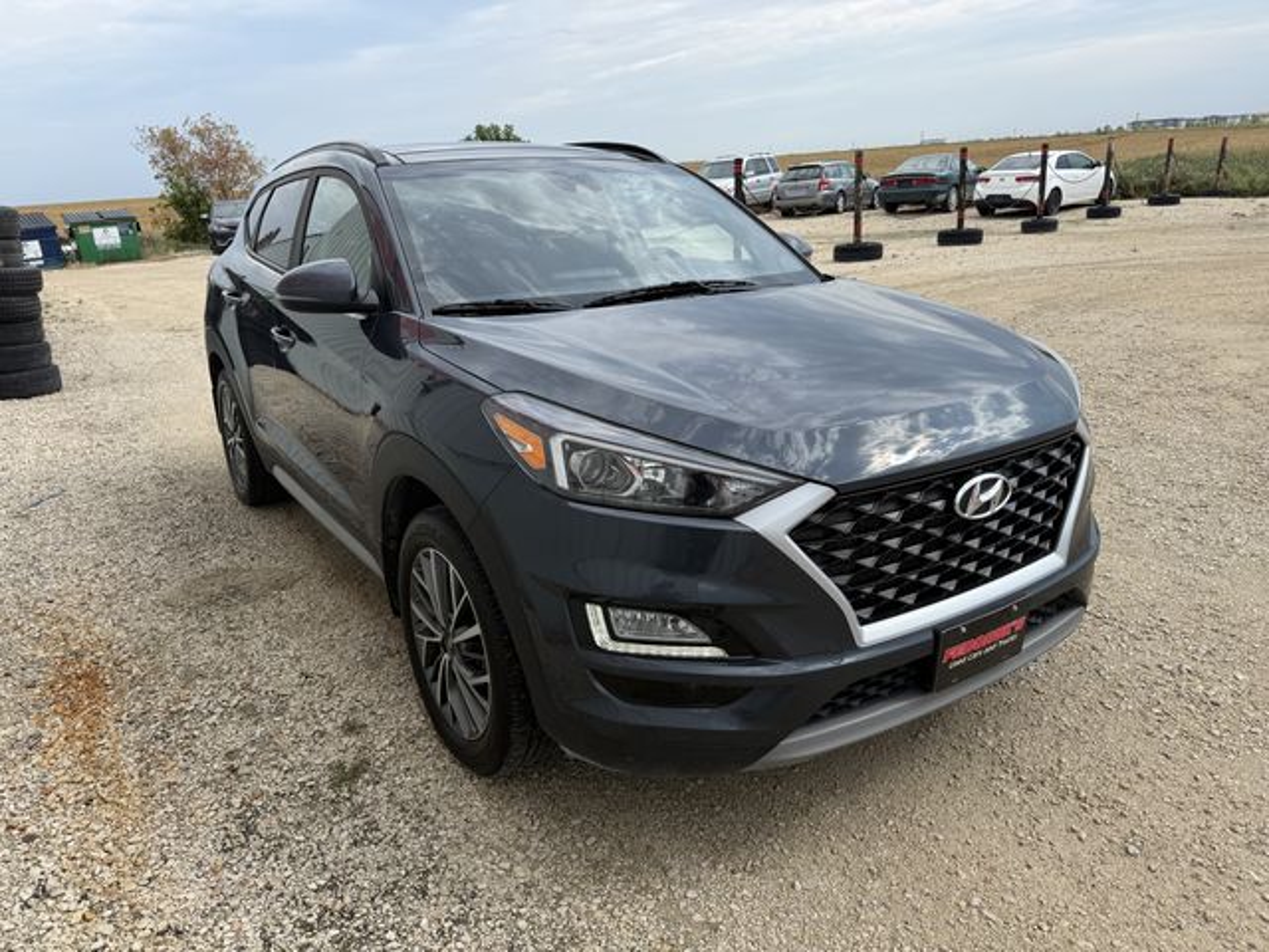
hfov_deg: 71.6
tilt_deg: -18.5
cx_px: 634
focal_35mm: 24
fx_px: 880
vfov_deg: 56.8
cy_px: 476
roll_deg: +3.0
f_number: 1.78
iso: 80
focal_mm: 6.76
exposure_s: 1/3145
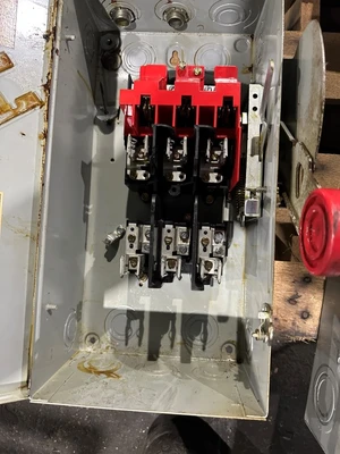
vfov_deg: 71.6
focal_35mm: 24
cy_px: 227
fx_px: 314
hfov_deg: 56.8
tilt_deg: -85.6
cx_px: 170
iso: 640
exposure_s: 1/60
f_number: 1.78
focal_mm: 6.86
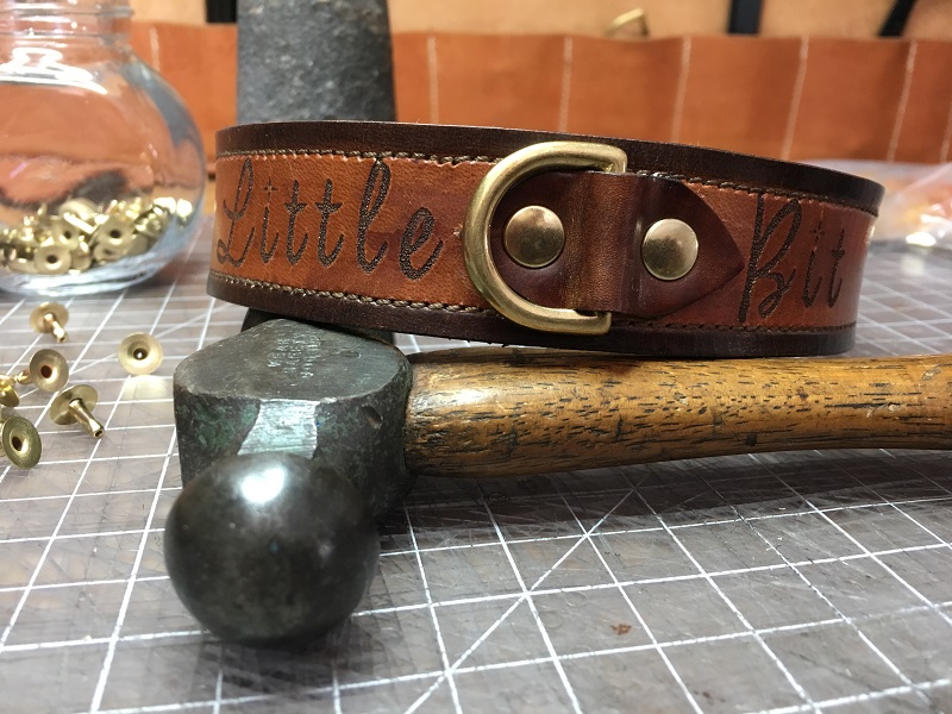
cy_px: 357
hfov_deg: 61.7
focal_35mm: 29
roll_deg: -1.3
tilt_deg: -17.6
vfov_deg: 48.2
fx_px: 798
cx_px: 476
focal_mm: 4.15
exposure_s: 1/30
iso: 100
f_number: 2.2
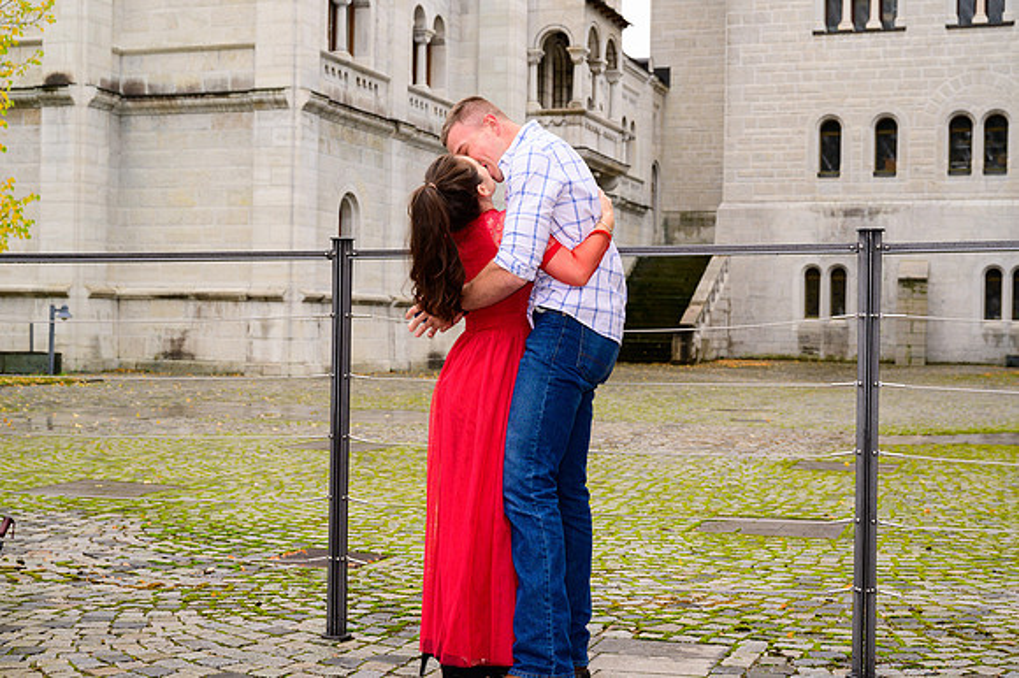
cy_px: 339
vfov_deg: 27.0
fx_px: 1414
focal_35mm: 50
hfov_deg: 39.6
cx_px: 510
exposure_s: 1/160
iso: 400
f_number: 6.3
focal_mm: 50
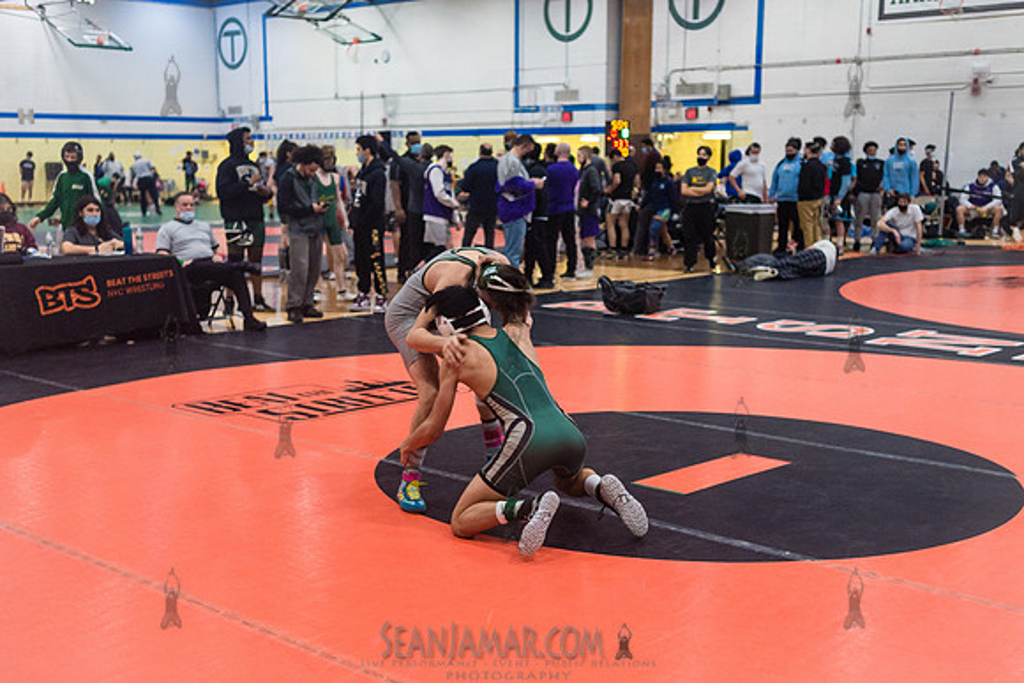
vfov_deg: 30.1
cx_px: 506
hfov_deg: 44.1
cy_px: 416
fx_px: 1266
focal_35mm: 44
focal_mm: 35
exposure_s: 1/250
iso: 4000
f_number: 3.2
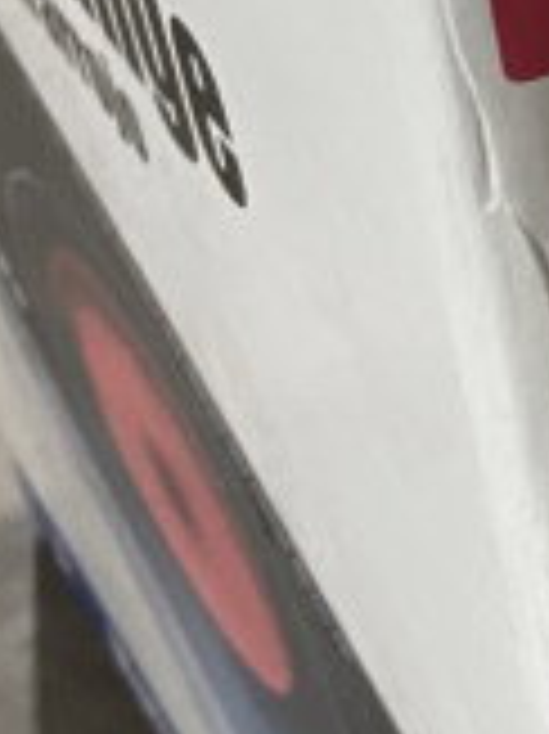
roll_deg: +1.5
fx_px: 2753
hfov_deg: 10.3
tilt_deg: -35.3
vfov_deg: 15.1
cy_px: 119
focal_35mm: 130
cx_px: 1197
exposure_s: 1/60
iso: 250
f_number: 1.6
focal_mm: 4.2
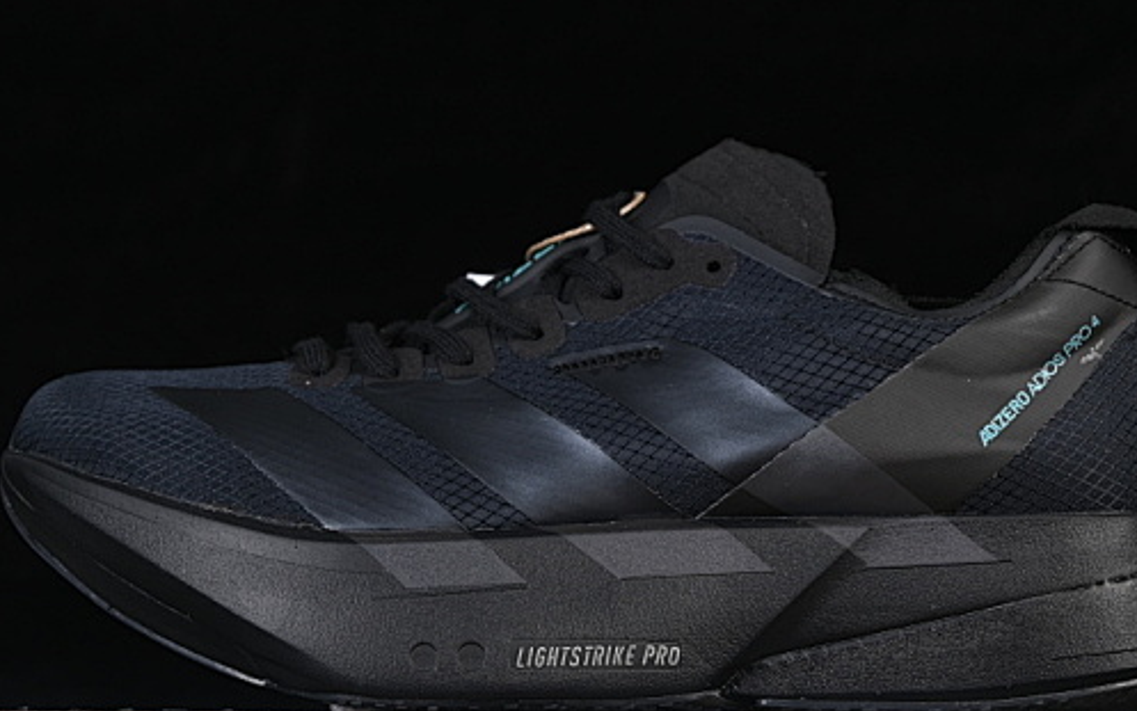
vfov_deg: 10.7
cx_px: 618
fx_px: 3813
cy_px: 337
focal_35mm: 123
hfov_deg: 17.0
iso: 160
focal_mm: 50
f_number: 6.3
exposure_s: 1/60
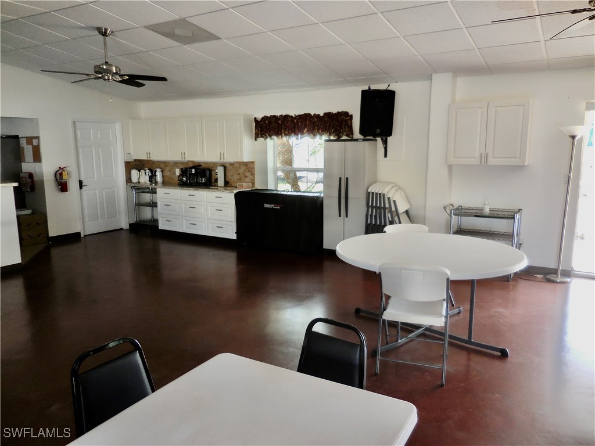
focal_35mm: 25
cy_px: 223
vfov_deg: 54.9
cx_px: 298
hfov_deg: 69.4
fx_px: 430
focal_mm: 4.5
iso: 125
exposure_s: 1/40
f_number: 3.3
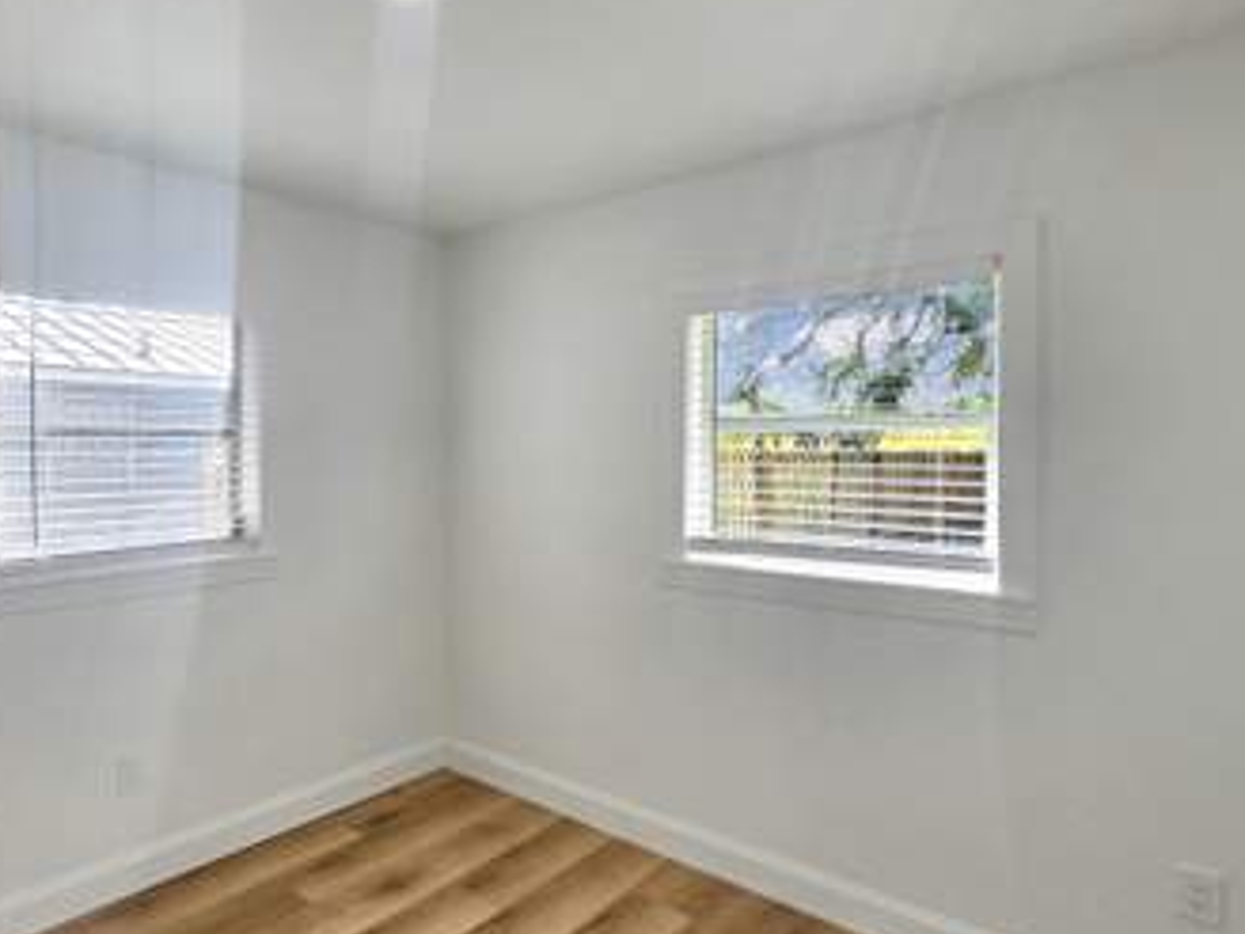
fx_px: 683
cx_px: 399
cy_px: 568
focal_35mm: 19
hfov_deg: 81.3
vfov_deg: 67.9
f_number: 2.2
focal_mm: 2.2
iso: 50
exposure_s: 1/257
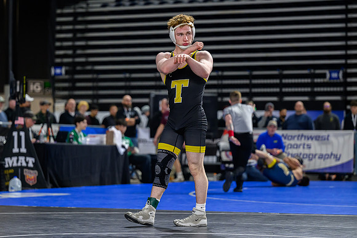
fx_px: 1241
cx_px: 177
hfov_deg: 16.4
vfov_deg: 11.0
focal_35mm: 125
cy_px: 114
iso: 3200
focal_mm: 104
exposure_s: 1/800
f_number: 2.8
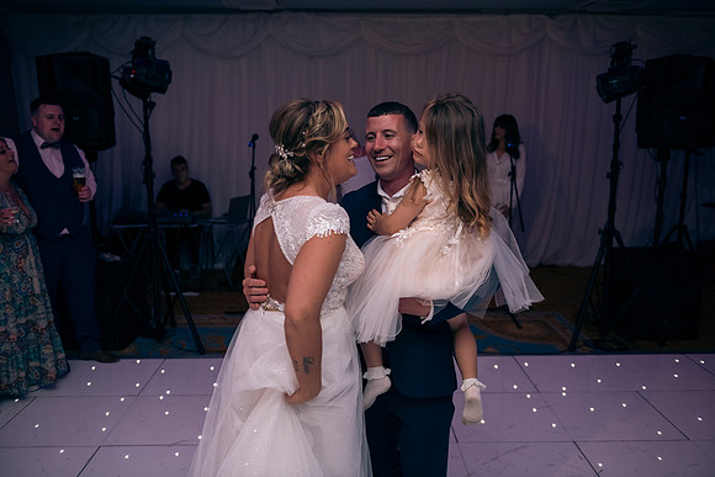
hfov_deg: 58.7
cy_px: 238
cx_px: 358
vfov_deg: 41.1
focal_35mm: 32
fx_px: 636
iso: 800
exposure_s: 1/160
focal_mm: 32
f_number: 3.5
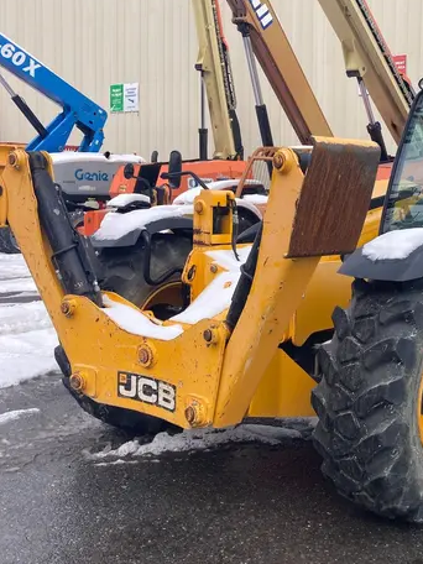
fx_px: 733
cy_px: 258
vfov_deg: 42.0
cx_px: 335
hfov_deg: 31.4
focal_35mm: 45
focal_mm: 3.99
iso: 20
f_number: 1.8
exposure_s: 1/585
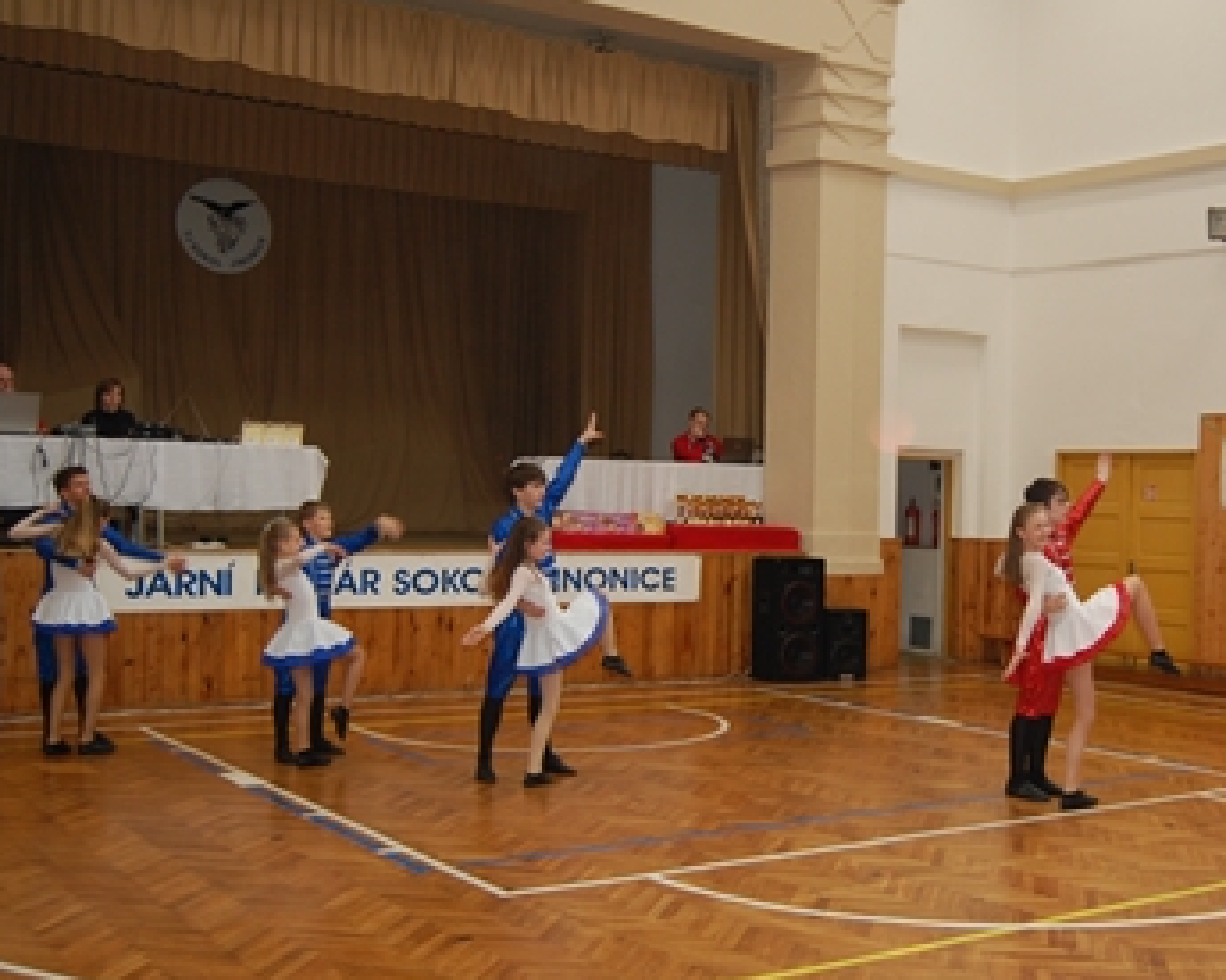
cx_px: 816
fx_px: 1632
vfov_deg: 33.4
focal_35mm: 45
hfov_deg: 40.7
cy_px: 510
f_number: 3.8
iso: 400
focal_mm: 22
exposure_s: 1/60
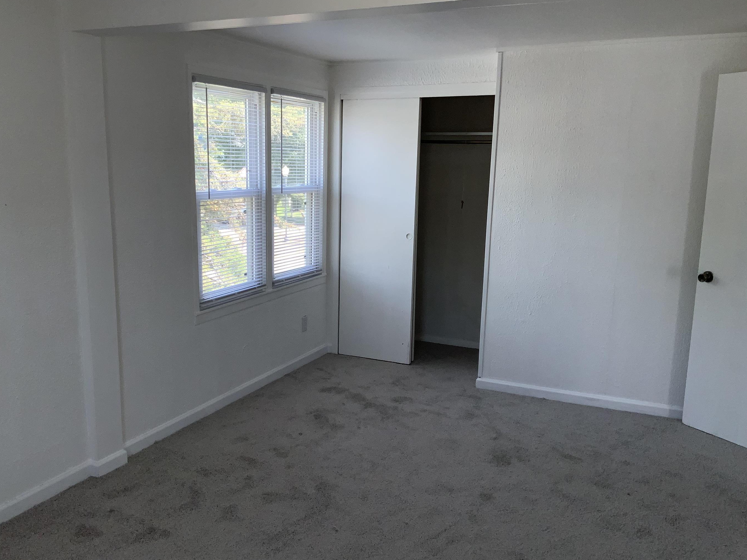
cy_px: 298
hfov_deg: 55.2
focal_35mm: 33
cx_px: 334
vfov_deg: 42.9
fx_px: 712
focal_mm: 3
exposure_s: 1/131
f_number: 1.8
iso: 16
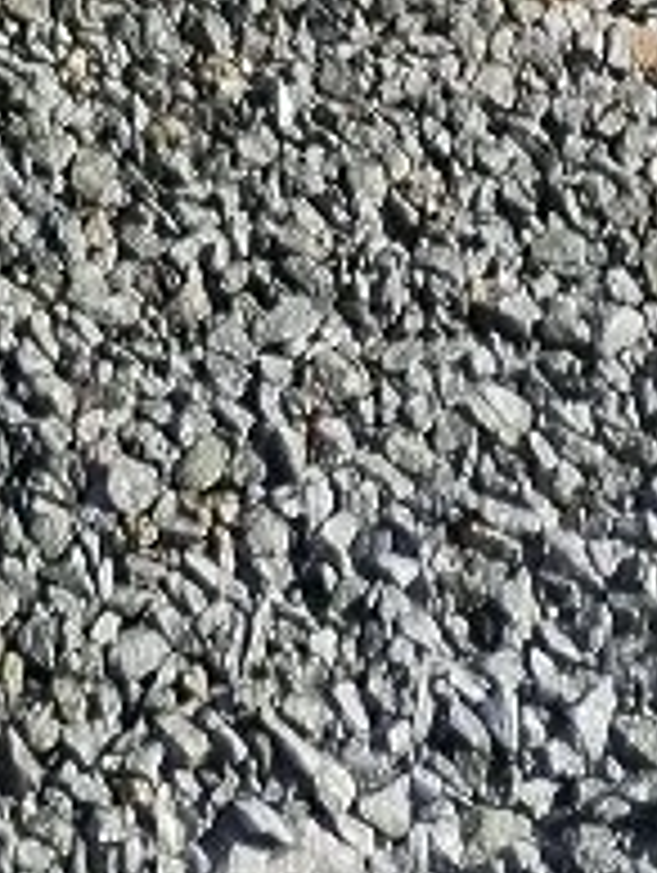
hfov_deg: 8.4
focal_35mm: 158
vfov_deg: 9.3
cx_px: -1080
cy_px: -1937
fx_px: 3990
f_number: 1.8
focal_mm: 5.54
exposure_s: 1/2000
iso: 50
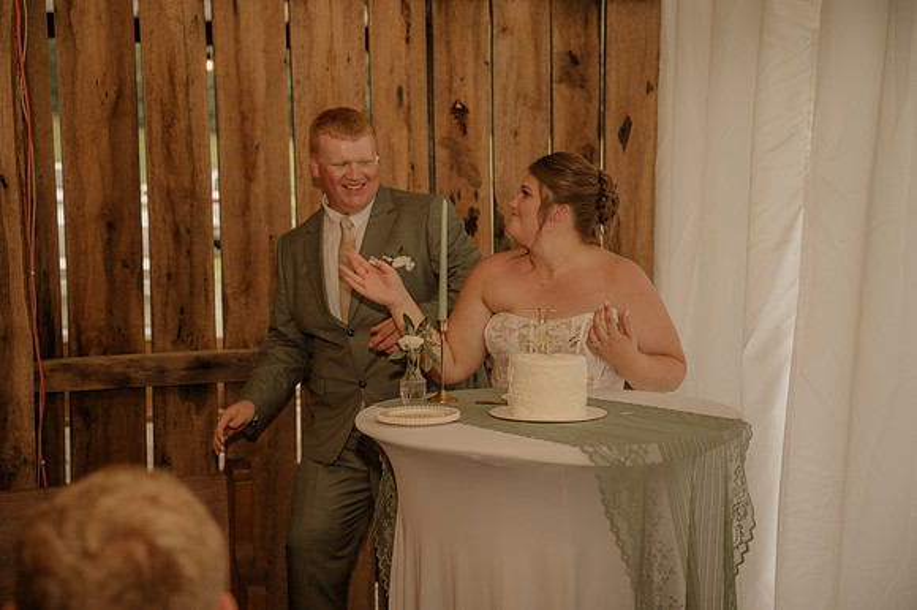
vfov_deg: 25.5
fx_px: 1349
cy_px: 305
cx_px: 458
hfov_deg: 37.5
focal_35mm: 53
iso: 500
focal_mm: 53
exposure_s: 1/200
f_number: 3.2
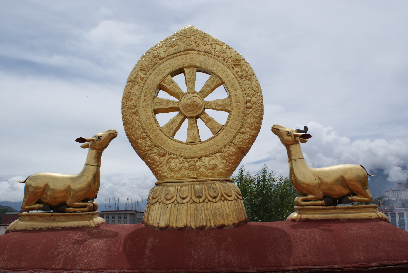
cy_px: 136
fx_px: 443
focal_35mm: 39
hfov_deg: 49.5
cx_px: 204
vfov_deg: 34.3
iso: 100
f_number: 9
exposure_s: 1/500
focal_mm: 26
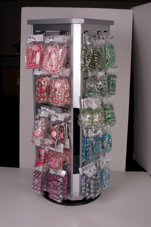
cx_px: 76
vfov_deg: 46.4
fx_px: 265
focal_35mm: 42
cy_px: 114
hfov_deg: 31.8
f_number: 11
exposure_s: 1/125
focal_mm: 28
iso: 200
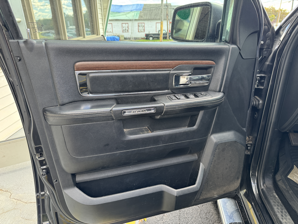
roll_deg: +0.4
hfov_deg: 71.6
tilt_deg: -25.9
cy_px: 112
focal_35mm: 24
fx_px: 207
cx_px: 149
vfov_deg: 56.8
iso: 100
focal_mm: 6.76
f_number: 1.78
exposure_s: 1/162
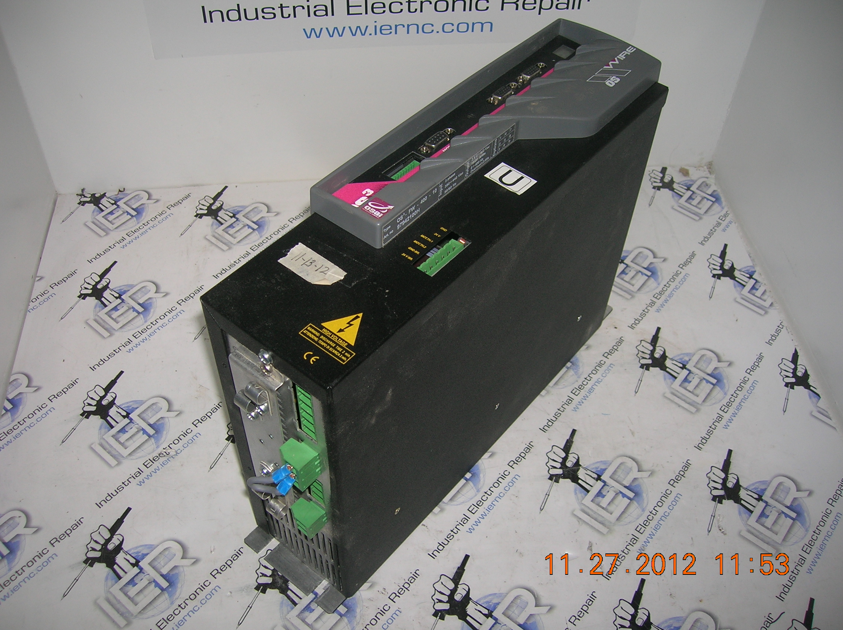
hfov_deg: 54.0
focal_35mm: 34
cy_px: 315
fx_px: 827
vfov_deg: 41.7
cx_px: 422
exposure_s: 1/60.1
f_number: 2.9
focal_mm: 5.7
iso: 50
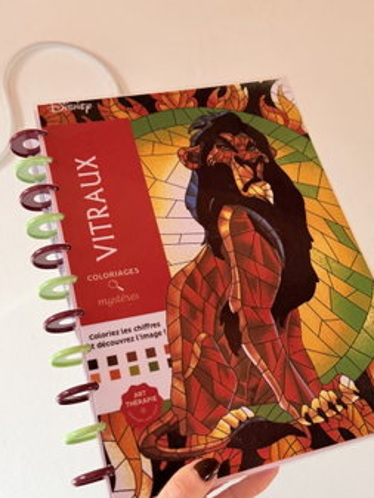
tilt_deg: +5.0
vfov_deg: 49.0
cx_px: 203
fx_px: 547
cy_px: 255
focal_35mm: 38
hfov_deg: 37.7
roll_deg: -7.7
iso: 125
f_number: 1.78
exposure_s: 1/121
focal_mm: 6.76
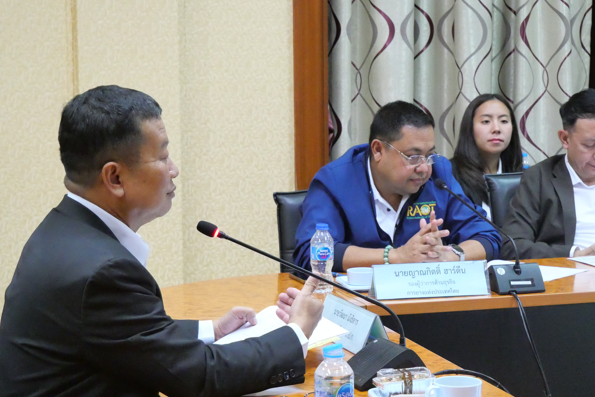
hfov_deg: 25.6
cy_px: 242
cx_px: 336
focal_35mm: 79
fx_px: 1306
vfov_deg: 17.3
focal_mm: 30
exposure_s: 1/50
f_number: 4.9
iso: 6400
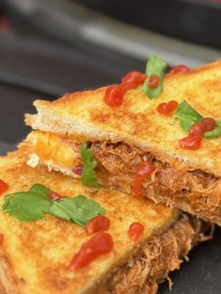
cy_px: 153
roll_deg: -1.3
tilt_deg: -31.6
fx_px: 954
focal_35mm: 112
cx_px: 161
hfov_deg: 13.2
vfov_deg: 17.6
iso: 80
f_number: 1.78
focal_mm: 6.86
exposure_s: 1/1751
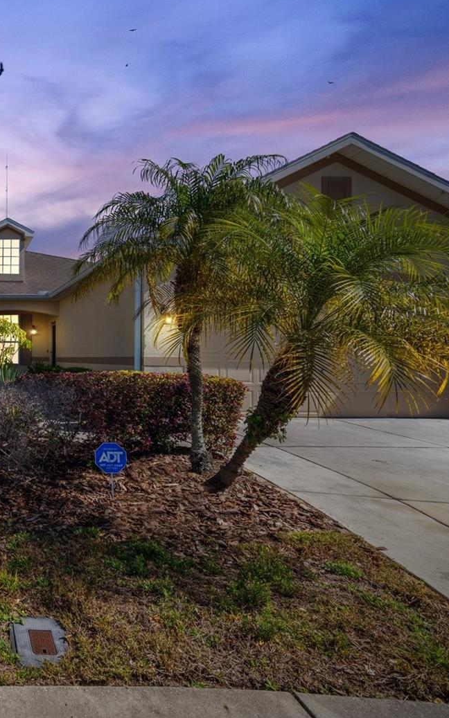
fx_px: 431
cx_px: -40
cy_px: 351
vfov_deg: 79.6
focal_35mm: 22
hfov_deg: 43.3
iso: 32
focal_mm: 14
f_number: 7.1
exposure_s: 1/40
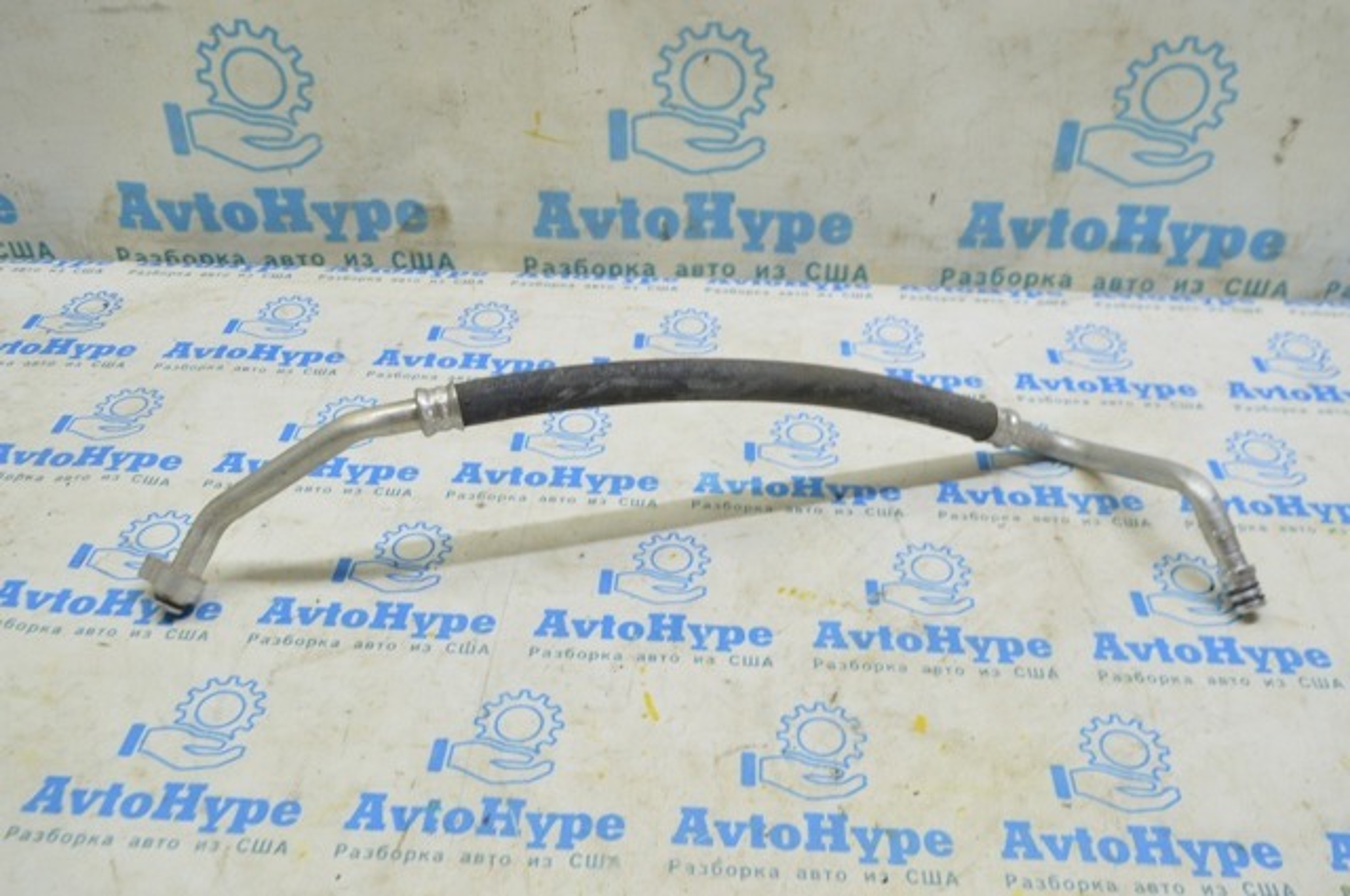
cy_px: 448
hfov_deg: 57.3
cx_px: 675
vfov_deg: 39.9
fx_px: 1236
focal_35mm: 33
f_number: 5.6
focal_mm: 22
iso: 400
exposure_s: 1/20
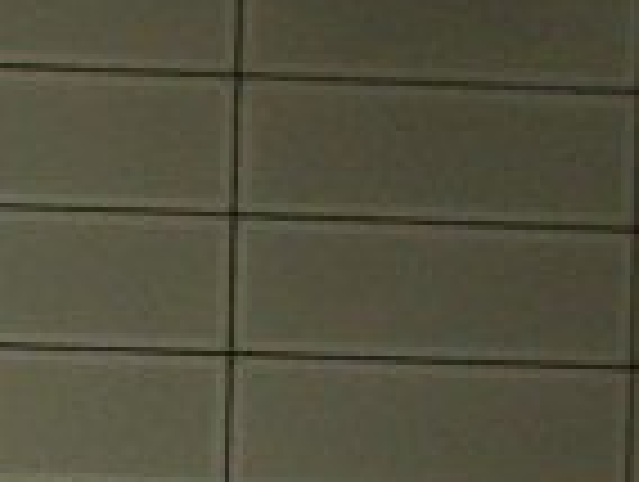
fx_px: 5159
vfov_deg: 5.2
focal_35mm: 279
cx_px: -756
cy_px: 959
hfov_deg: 6.8
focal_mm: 10.2
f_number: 3.5
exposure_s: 1/80
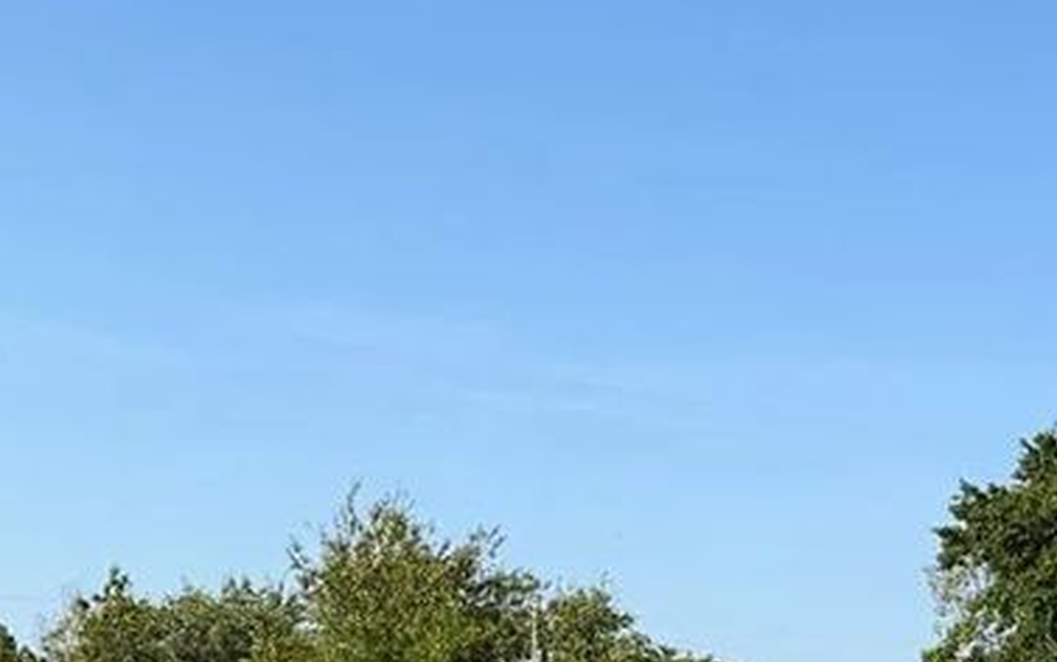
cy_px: 1247
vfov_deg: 12.7
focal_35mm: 92
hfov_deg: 22.4
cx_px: 712
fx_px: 2651
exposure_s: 1/4167
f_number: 1.78
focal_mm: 6.76
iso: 80
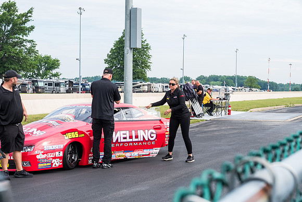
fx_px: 654
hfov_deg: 26.0
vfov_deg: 17.5
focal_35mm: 78
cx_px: 151
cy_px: 101
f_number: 9
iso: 400
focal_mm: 52
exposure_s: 1/125
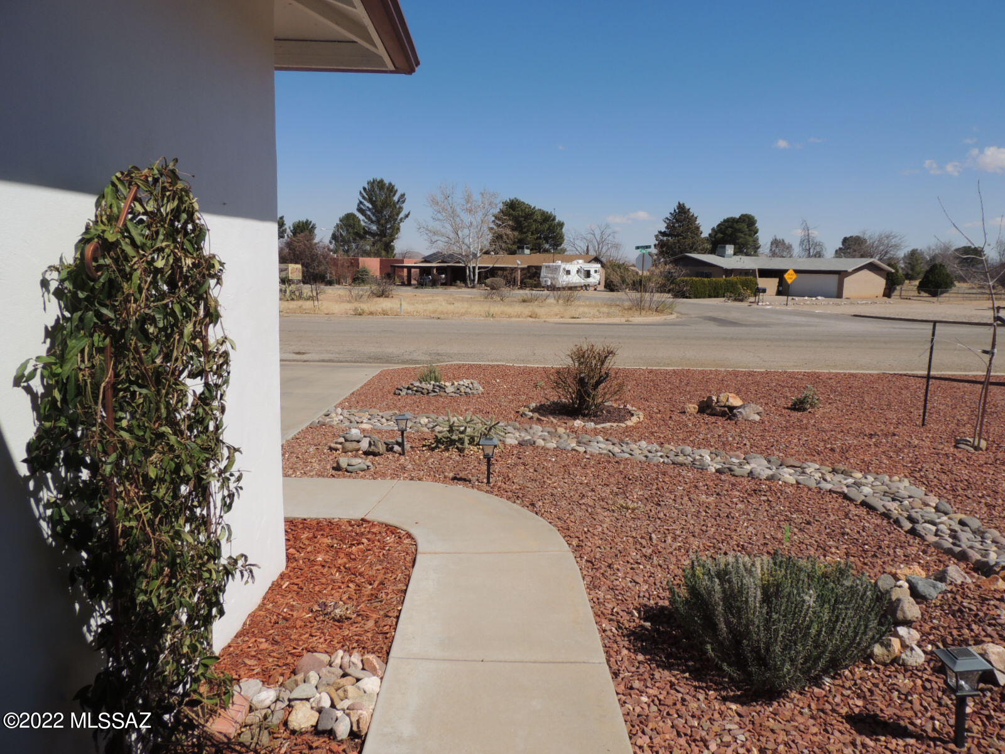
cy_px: 377
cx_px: 502
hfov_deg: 71.6
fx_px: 697
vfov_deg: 56.8
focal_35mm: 24
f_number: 3.7
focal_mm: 4.3
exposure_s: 1/1600
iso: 100
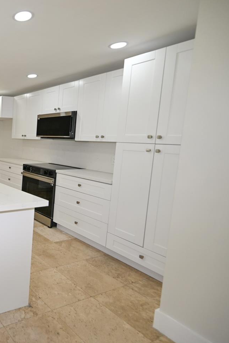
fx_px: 220
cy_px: 156
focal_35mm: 23
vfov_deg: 75.9
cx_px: -41
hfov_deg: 40.3
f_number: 4.5
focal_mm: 14
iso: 200
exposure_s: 1/80
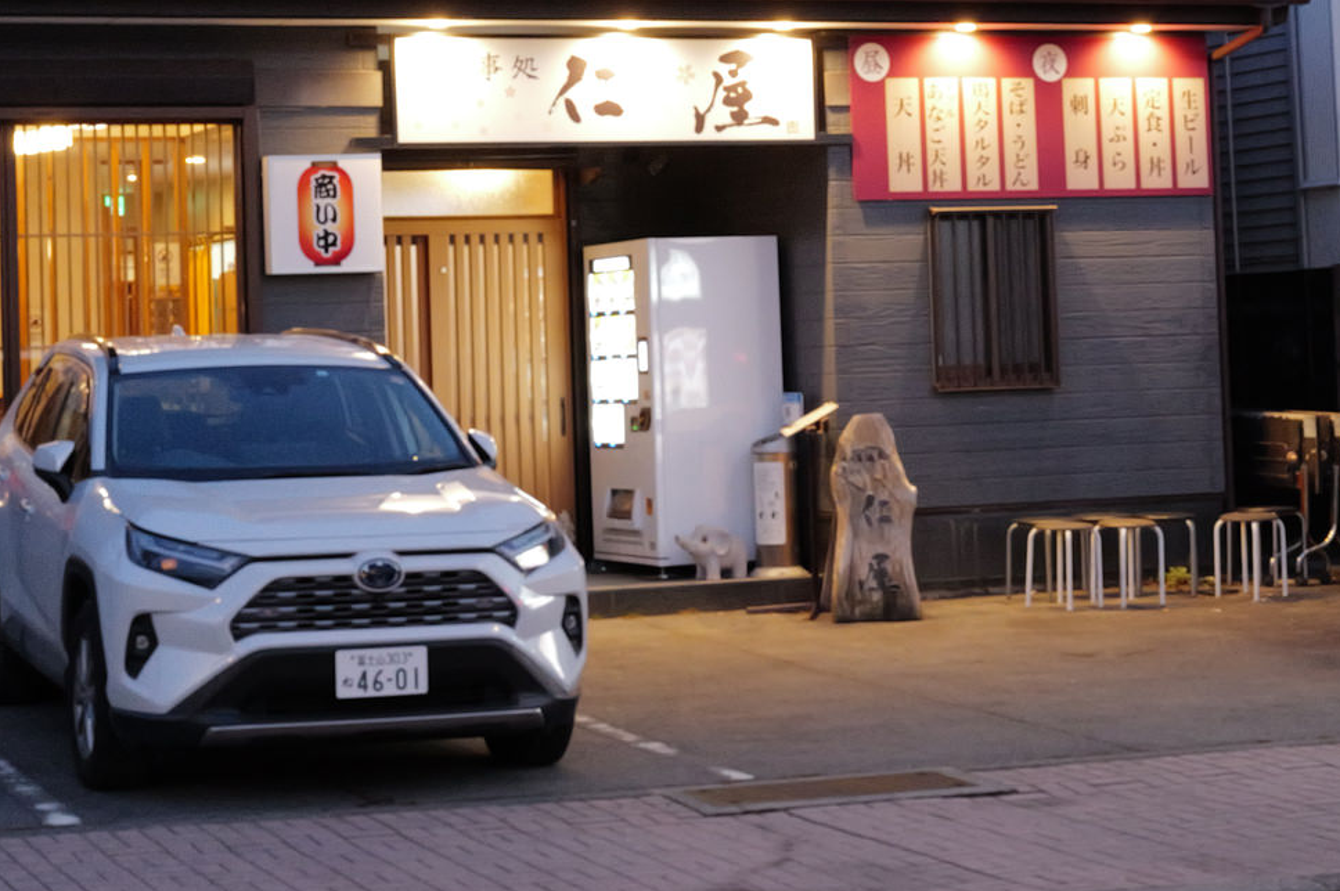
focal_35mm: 91
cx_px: 595
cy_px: 122
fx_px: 3385
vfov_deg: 14.9
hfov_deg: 22.4
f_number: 8
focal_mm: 43
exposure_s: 1/20
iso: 6400
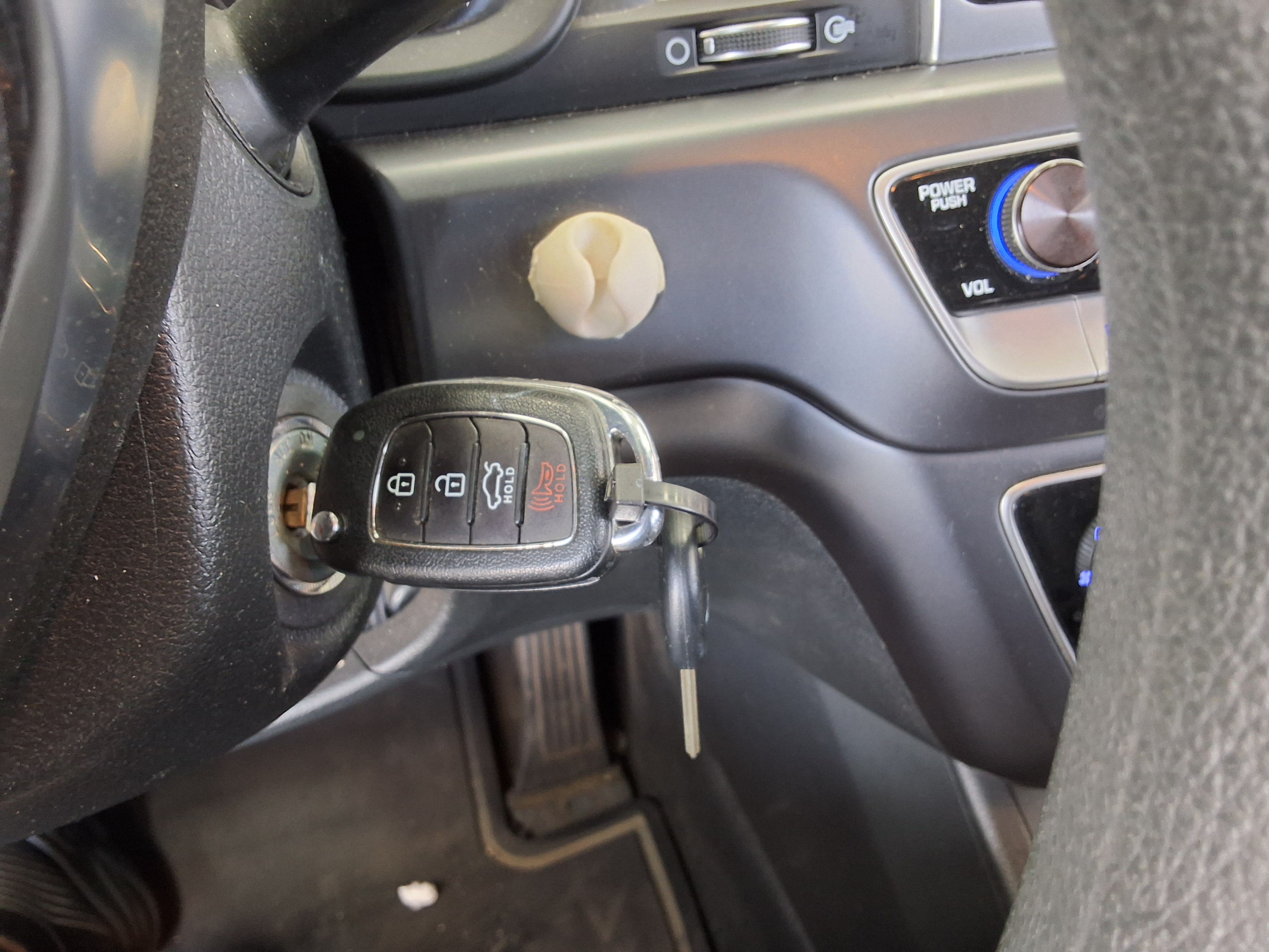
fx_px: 1026
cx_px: 634
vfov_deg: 49.7
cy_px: 476
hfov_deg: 63.4
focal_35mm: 28
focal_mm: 2.91
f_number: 1.9
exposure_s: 1/30
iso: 200
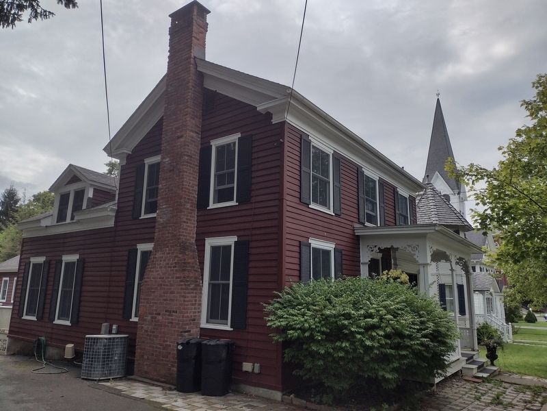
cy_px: 206
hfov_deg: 65.3
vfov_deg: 51.4
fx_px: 427
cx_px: 274
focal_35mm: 27
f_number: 1.7
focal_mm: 4.71
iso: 100
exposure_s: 1/4144
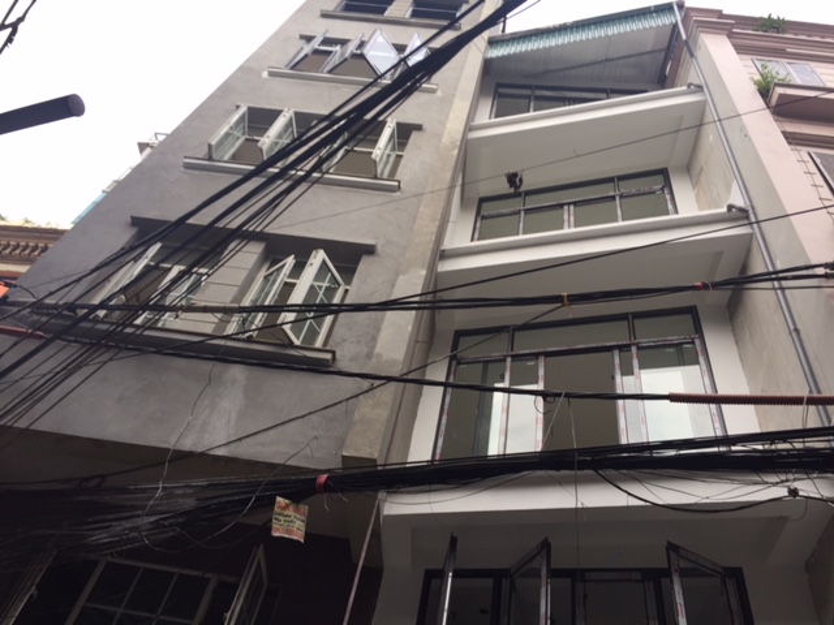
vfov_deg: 48.2
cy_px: 312
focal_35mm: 29
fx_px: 699
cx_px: 417
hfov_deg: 61.7
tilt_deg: +50.9
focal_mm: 4.15
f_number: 2.2
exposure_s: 1/105
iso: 32
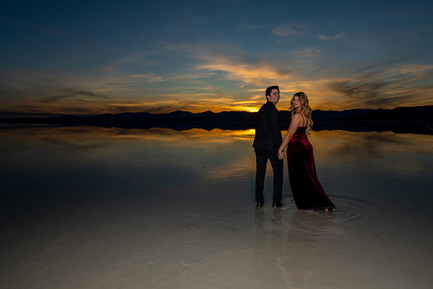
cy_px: 149
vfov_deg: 51.4
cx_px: 223
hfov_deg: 71.6
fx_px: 300
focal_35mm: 25
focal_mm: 24
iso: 200
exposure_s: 1/200
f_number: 18
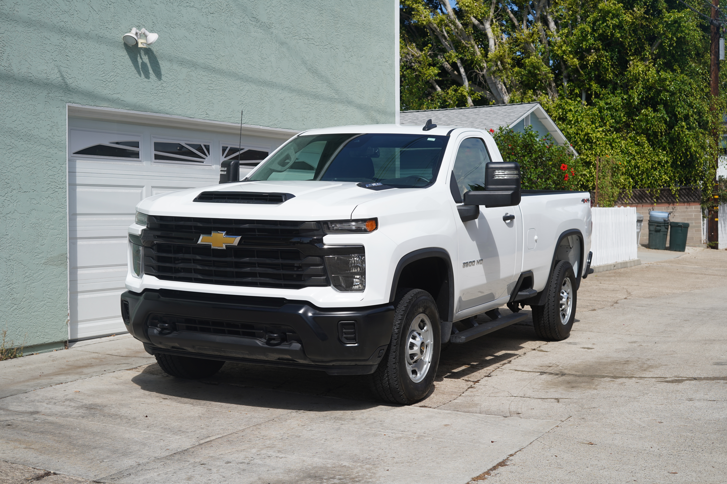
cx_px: 364
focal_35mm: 50
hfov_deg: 39.6
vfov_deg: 27.0
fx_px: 1010
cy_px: 242
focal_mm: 50
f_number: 6.3
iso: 100
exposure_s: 1/400
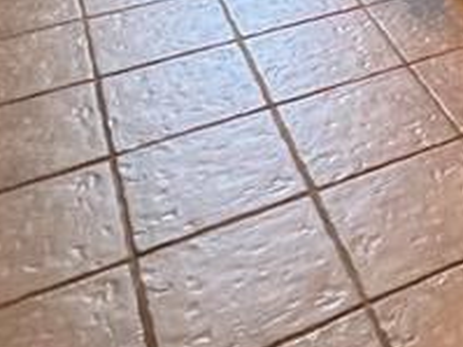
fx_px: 896
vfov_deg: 16.9
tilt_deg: -9.0
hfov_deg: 24.6
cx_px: 631
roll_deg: -1.4
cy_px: -324
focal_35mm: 67
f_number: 1.8
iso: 200
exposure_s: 1/60
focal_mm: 1.57
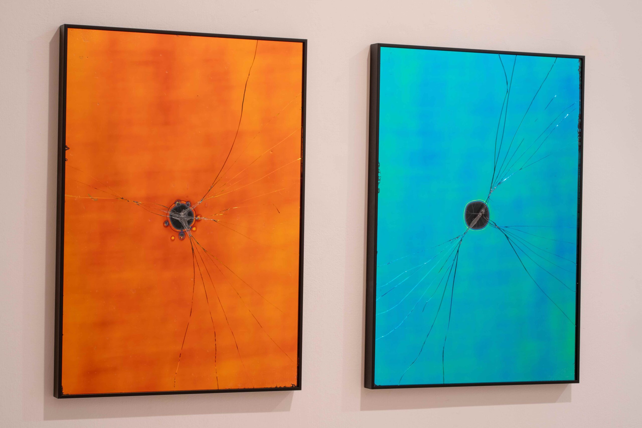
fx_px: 1516
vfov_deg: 16.1
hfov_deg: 23.9
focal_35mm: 85
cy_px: 214
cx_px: 321
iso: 160
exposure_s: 1.3
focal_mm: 85
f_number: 14
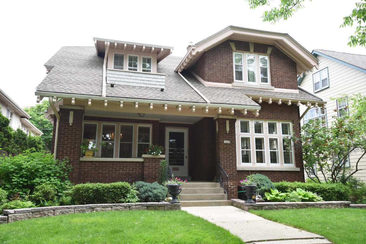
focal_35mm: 30
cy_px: 122
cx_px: 183
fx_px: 305
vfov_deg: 43.6
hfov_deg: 61.9
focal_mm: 30
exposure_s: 1/160
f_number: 6.3
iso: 250
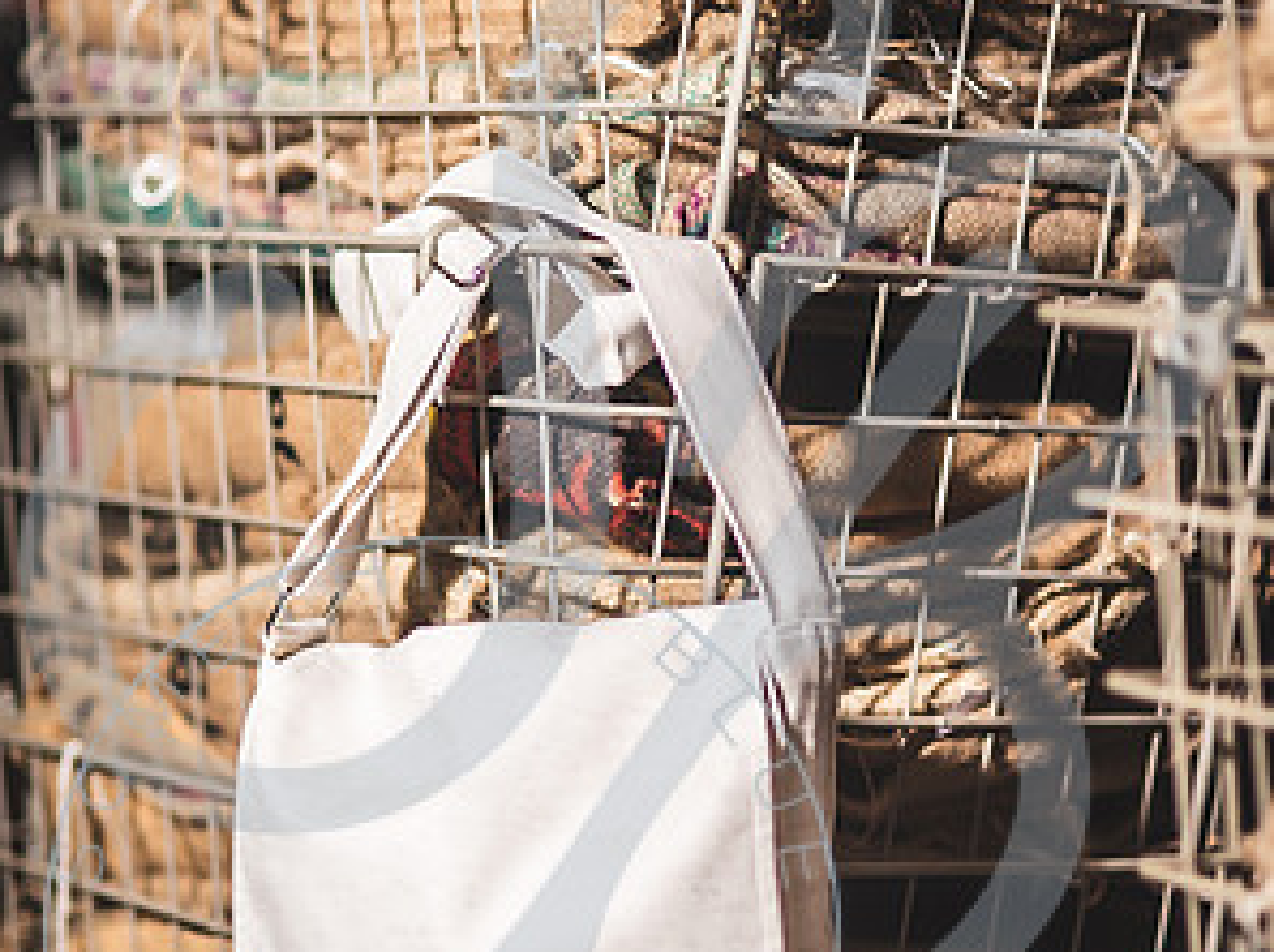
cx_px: 635
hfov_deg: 15.9
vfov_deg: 11.9
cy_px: 609
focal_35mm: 124
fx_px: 4558
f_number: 1.8
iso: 100
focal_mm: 85
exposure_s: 1/200
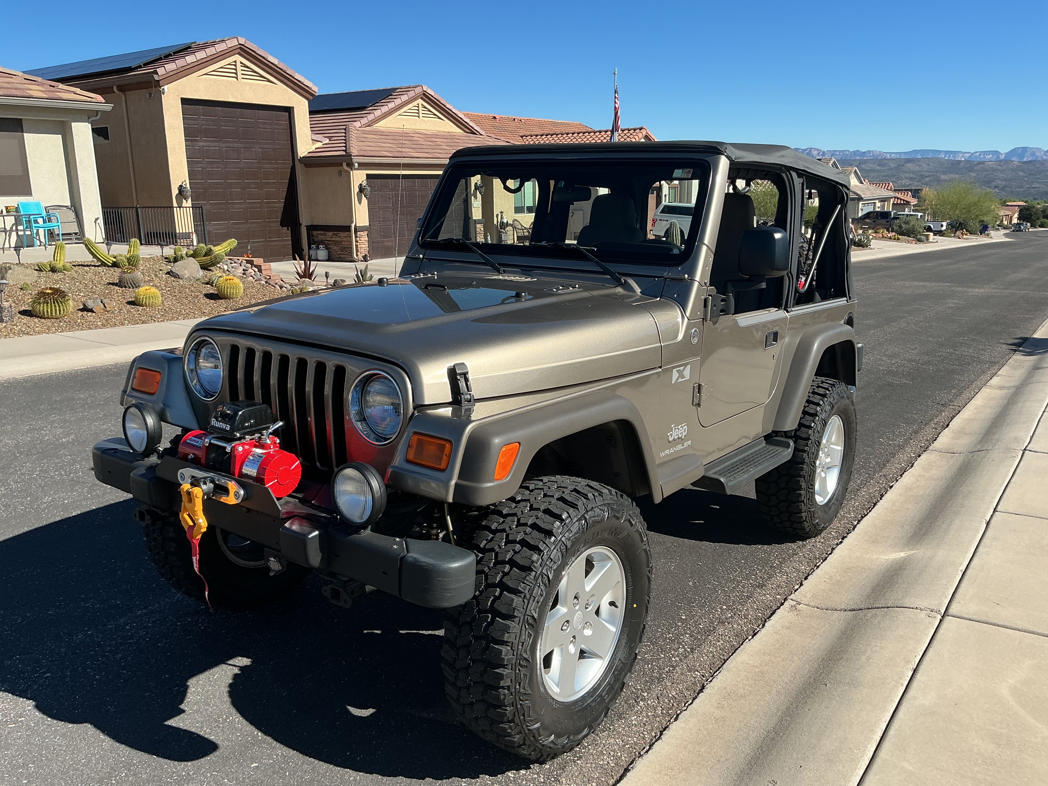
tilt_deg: -12.8
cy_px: 393
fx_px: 878
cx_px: 524
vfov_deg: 48.2
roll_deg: +0.3
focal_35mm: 29
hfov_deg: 61.7
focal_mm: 3
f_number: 1.8
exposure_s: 1/1451
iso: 25
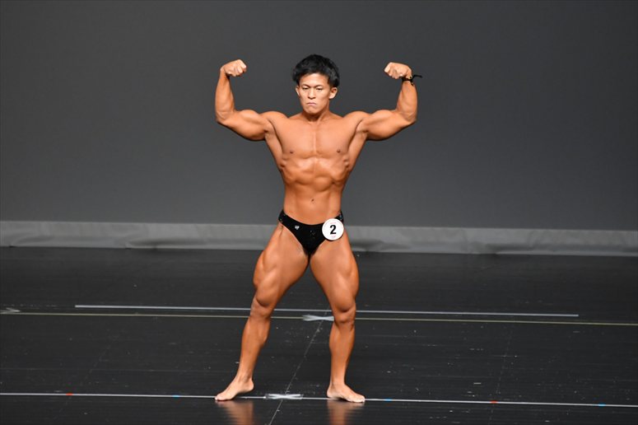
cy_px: 212
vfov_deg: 4.0
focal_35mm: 345
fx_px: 6111
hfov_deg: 6.0
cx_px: 319
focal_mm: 230
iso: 2500
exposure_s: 1/400
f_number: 5.6
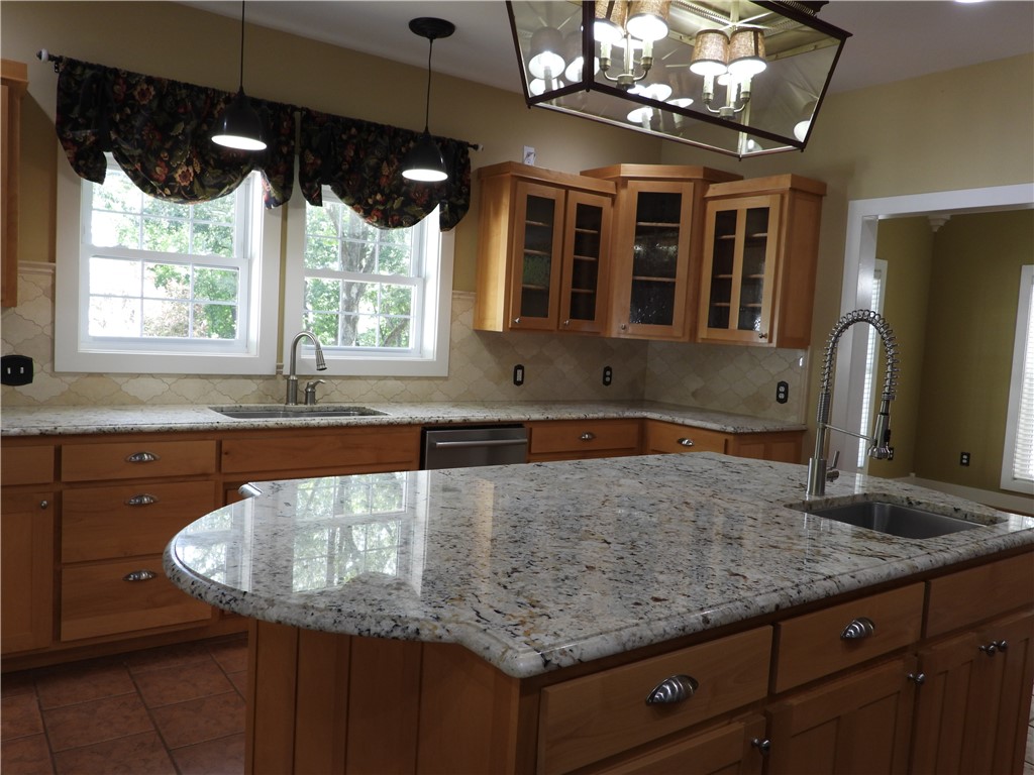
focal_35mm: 26
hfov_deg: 67.3
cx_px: 517
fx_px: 777
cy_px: 388
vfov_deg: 53.1
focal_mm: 4.7
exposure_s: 1/30
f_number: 2.8
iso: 110
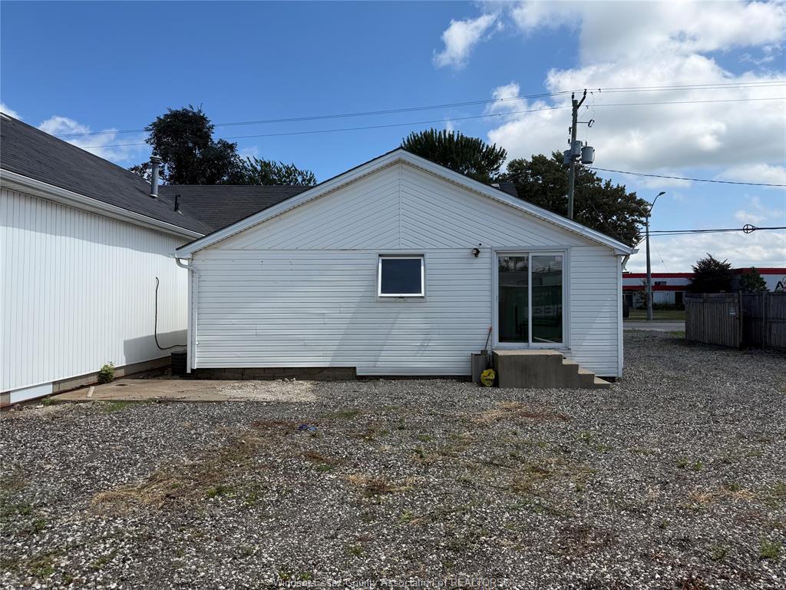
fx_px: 545
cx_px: 393
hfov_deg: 71.6
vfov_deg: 56.8
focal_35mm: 24
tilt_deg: +1.9
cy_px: 295
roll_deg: -0.6
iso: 80
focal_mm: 6.76
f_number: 1.78
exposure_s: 1/6173
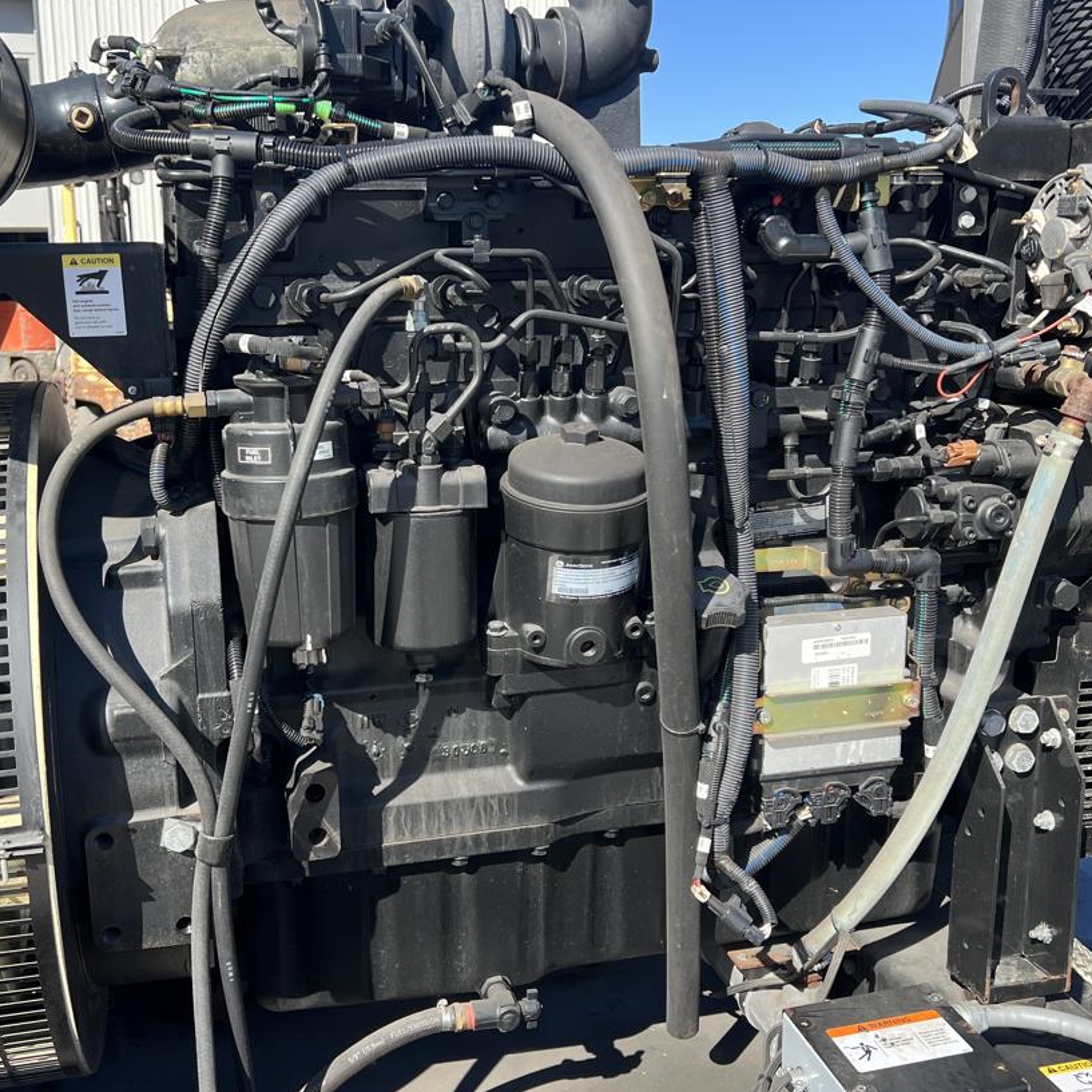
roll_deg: +0.6
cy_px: 544
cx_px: 468
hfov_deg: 45.9
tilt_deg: -14.6
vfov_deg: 46.0
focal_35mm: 36
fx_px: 1285
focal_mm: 5.7
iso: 50
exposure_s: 1/1344
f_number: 1.5
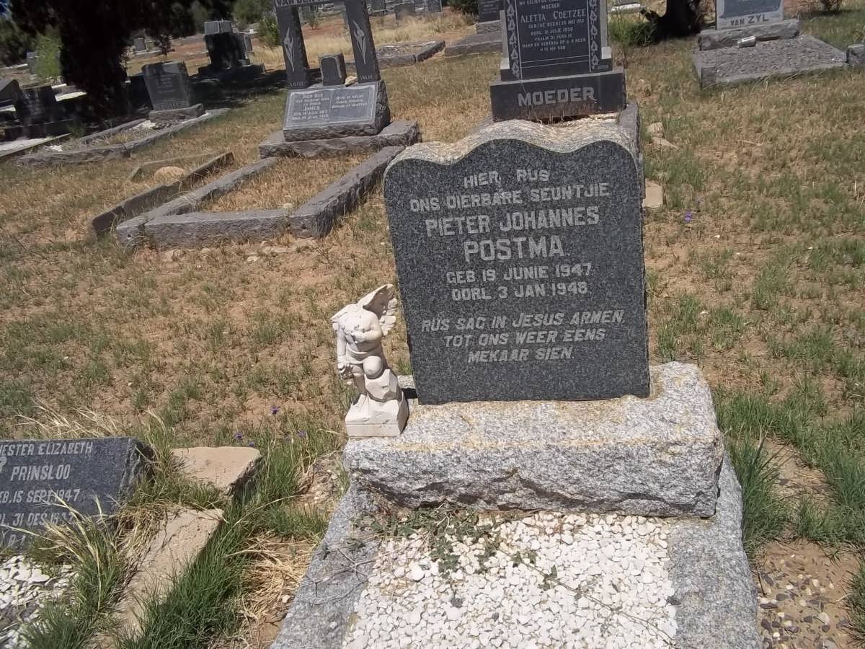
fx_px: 800
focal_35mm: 32
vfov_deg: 44.2
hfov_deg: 56.8
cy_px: 324
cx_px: 432
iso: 80
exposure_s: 1/800
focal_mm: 5.7
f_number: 5.5
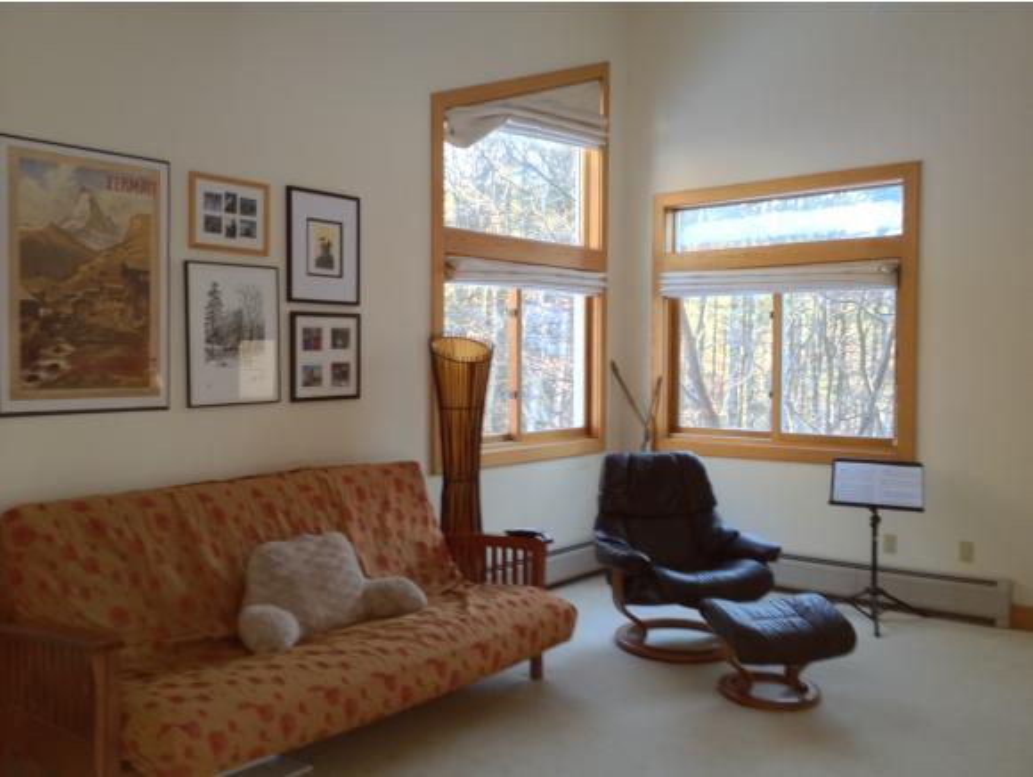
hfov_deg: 52.6
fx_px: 1045
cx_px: 516
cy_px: 388
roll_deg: +0.1
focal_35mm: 35
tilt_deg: -1.1
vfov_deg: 40.8
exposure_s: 1/20
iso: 125
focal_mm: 4.28
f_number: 2.4
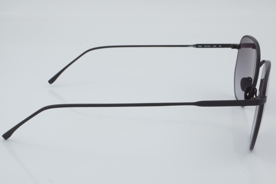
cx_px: 138
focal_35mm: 75
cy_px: 92
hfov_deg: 27.0
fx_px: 575
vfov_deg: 18.2
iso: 100
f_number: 32
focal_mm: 50
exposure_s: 1/3
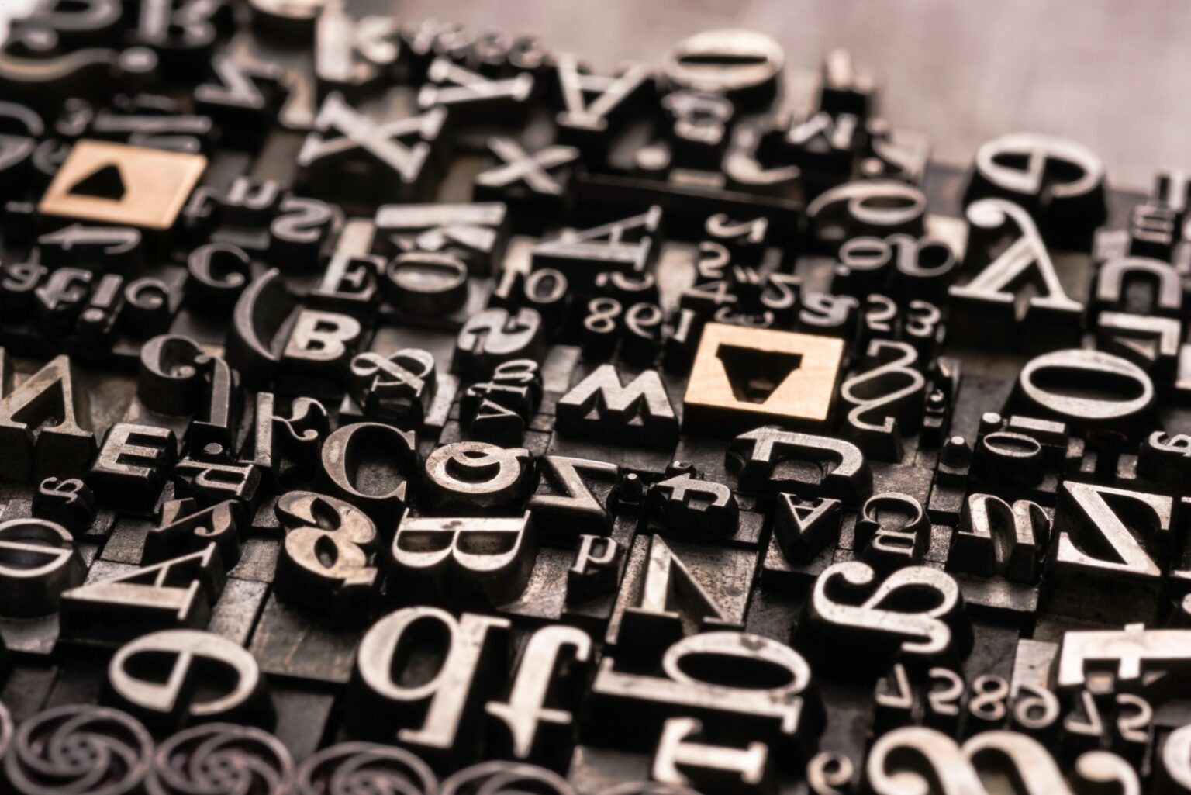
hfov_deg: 33.4
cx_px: 596
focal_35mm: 60
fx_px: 1985
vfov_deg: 22.6
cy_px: 398
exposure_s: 1/50
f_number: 32
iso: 64
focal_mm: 60
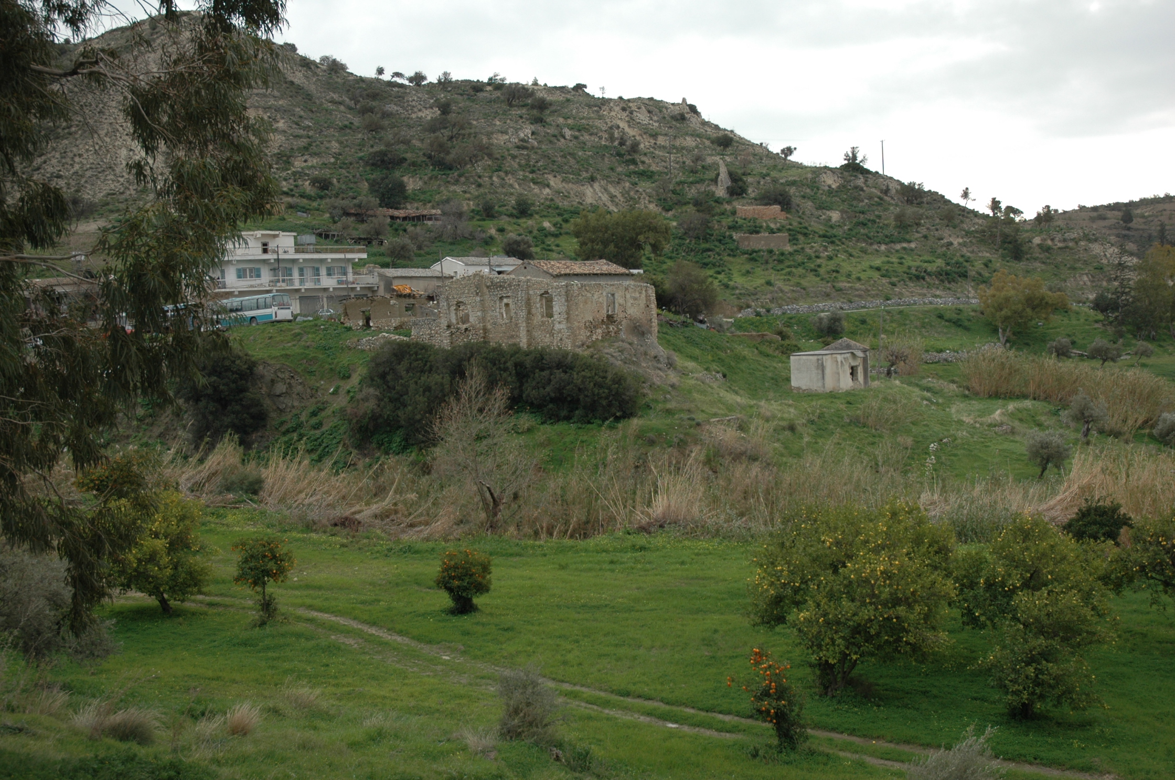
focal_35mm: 38
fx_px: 1223
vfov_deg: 35.4
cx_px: 588
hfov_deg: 51.3
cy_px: 390
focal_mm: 25
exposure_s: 1/500
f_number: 4
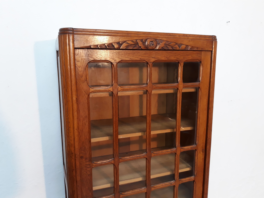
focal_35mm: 27
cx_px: 132
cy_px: 99
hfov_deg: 65.3
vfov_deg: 51.4
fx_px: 206
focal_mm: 3.71
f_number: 1.7
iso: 160
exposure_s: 1/50
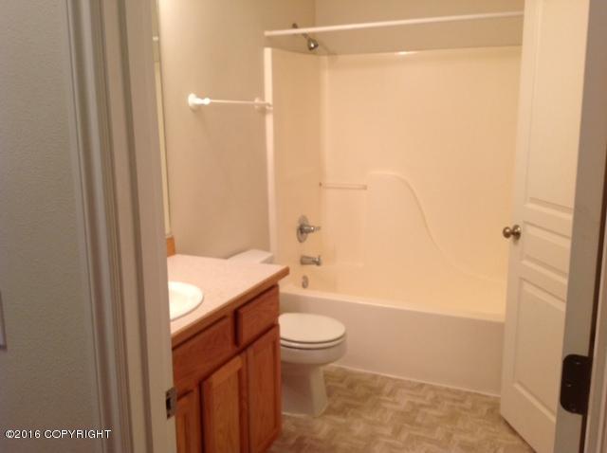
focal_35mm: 35
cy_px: 226
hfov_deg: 52.7
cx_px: 304
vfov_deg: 40.6
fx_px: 613
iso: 80
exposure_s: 1/15
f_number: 2.4
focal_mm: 4.28
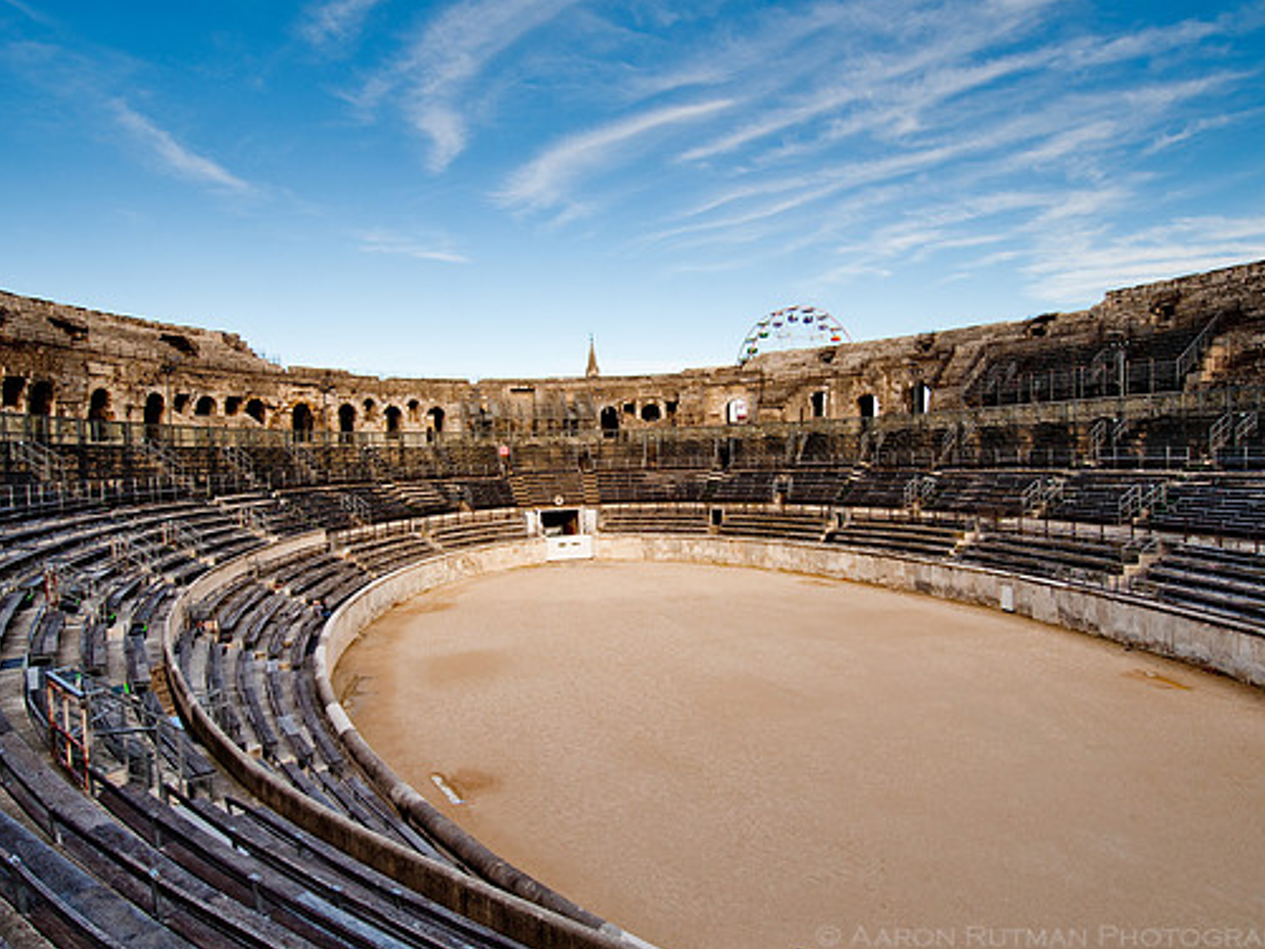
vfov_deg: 66.0
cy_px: 476
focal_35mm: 20
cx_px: 626
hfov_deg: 81.7
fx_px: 731
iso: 200
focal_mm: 12
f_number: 8
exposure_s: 1/250
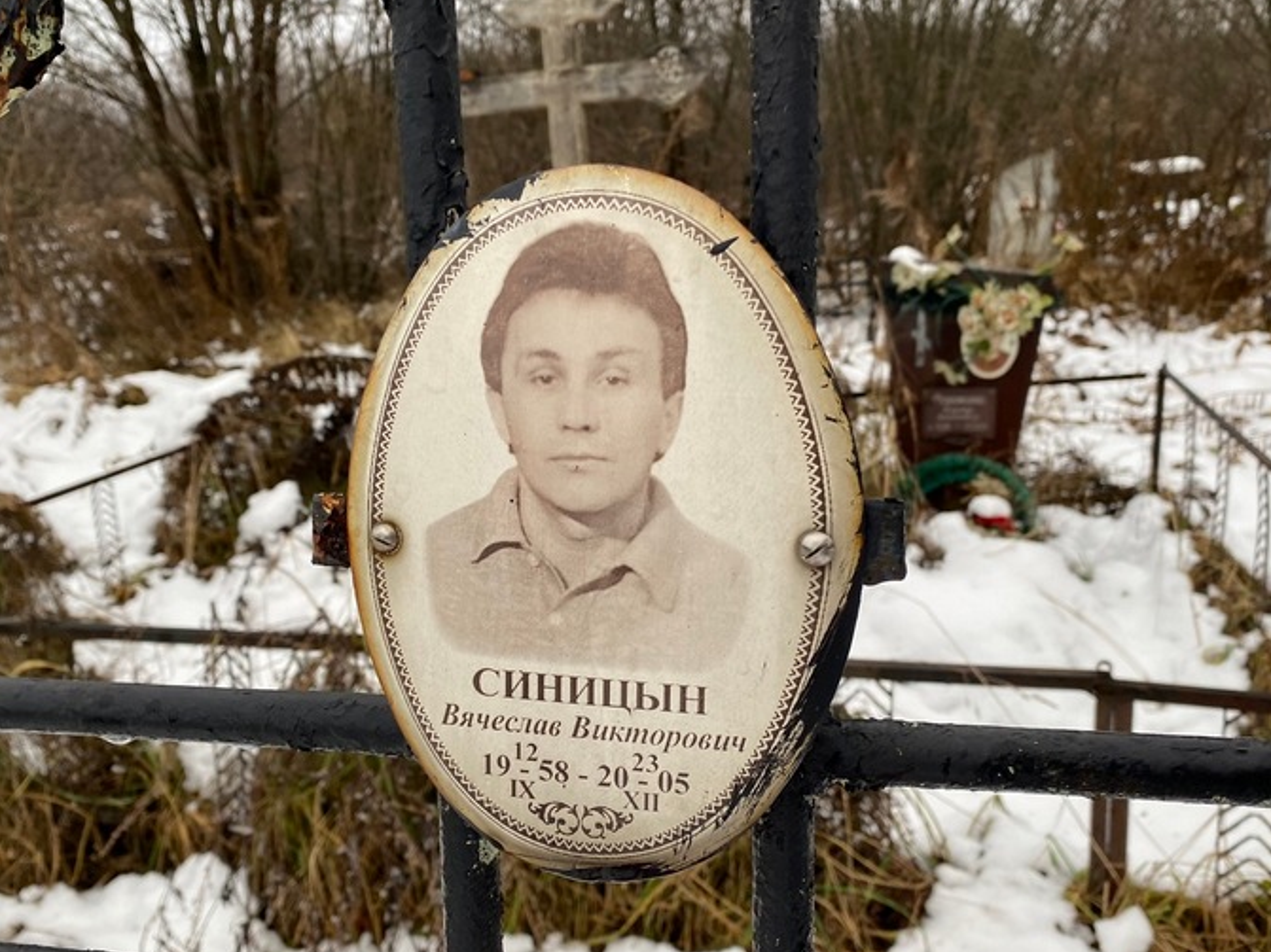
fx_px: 1138
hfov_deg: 58.3
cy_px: 454
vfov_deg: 45.4
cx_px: 604
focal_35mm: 31
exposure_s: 1/122
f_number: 1.8
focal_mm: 4.25
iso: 32
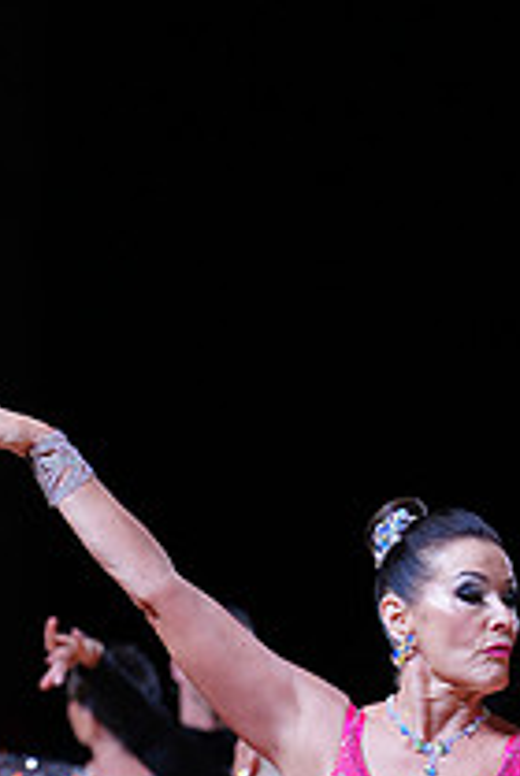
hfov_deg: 4.1
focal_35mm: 338
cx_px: 500
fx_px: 7299
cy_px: 1040
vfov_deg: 6.0
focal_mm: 122
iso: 500
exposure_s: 1/500
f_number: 2.8
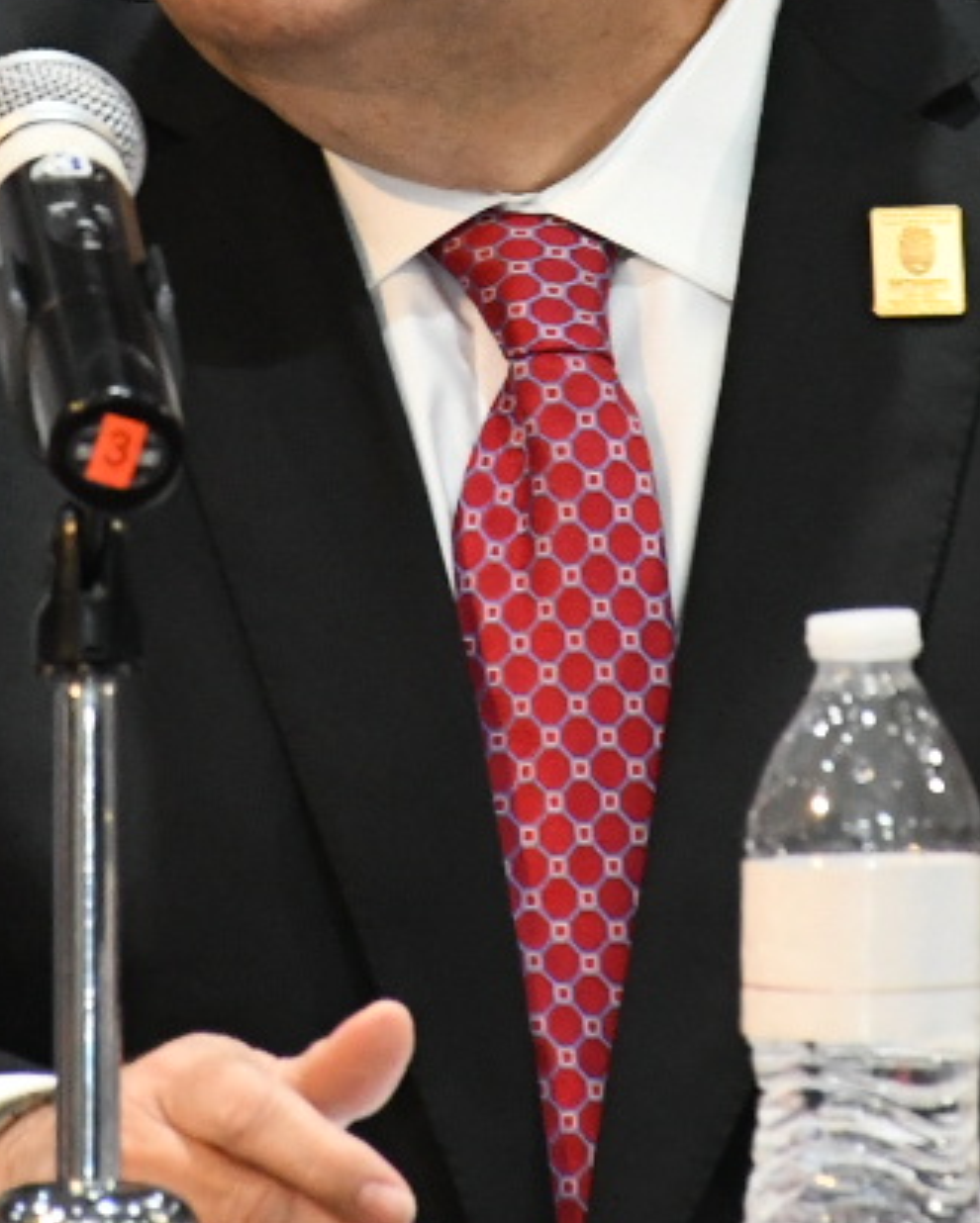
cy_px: -104
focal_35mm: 775
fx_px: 28077
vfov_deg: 2.5
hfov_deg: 2.0
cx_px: 368
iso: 3200
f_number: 5.6
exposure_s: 1/125
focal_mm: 140
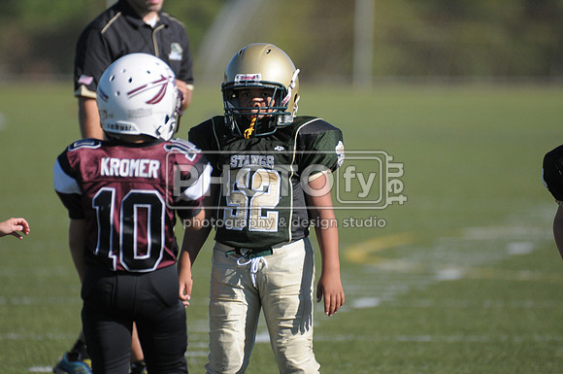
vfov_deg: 2.3
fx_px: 9370
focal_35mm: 600
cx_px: 282
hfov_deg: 3.4
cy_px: 187
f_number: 4
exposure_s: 1/4000
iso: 640
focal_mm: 400
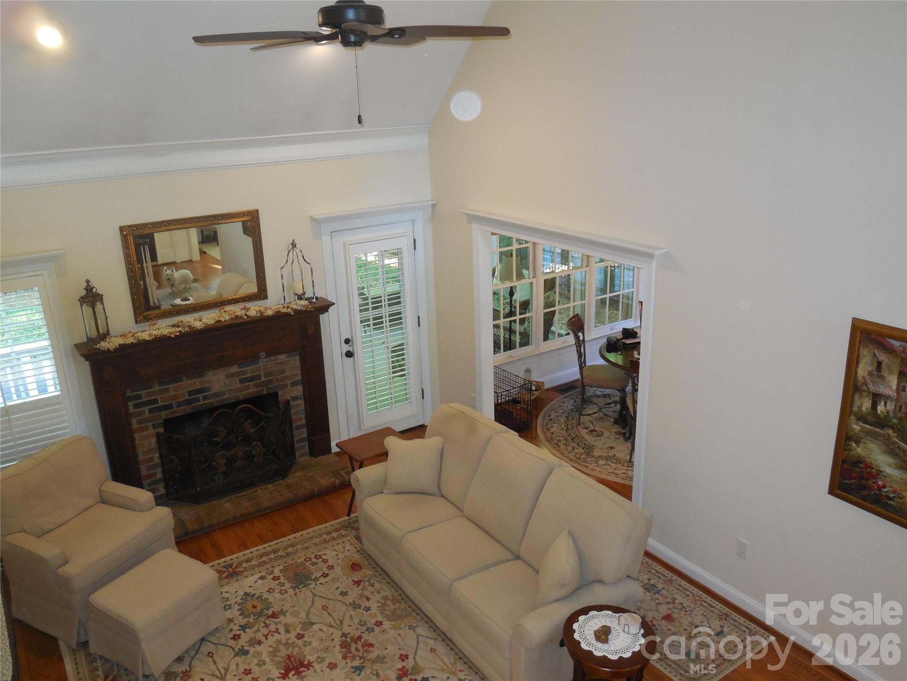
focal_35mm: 30
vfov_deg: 46.8
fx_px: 786
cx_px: 454
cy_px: 340
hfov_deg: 60.0
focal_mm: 5.3
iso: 450
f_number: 3.2
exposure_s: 1/25
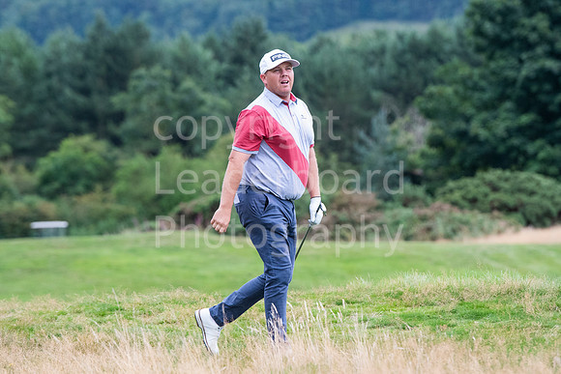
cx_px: 280
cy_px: 187
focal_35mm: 278
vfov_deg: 5.0
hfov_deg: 7.4
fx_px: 4325
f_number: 4.5
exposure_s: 1/1600
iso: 1600
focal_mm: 185
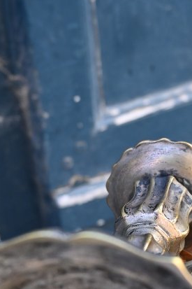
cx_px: 209
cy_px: 202
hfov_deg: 13.9
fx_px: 769
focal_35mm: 96
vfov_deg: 21.1
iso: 320
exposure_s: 1/250
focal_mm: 22
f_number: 4
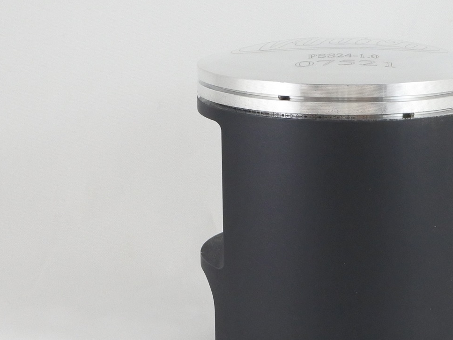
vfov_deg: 25.2
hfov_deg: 32.6
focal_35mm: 58
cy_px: 189
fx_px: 759
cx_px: 343
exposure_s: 1/125
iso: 500
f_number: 4
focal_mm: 13.1
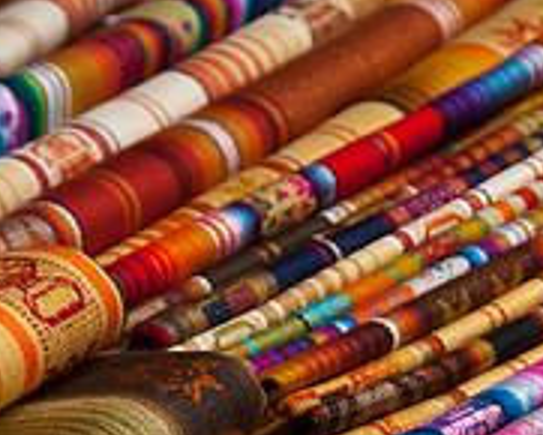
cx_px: 246
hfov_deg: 4.8
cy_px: 568
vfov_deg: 3.8
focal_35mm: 405
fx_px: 6512
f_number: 8
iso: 200
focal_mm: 90
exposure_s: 1/500
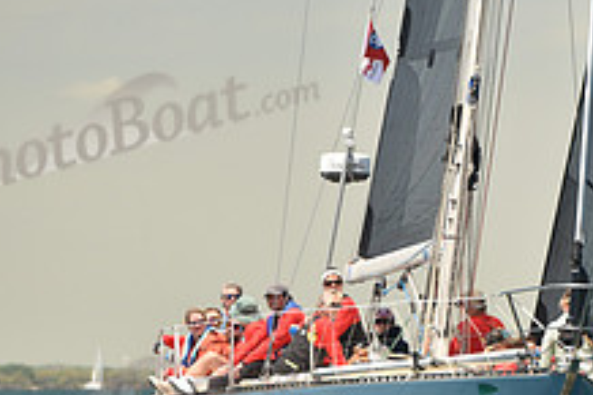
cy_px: 233
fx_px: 8756
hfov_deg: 3.9
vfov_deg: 2.6
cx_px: 462
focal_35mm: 532
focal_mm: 200
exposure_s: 1/800
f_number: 4.5
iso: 250
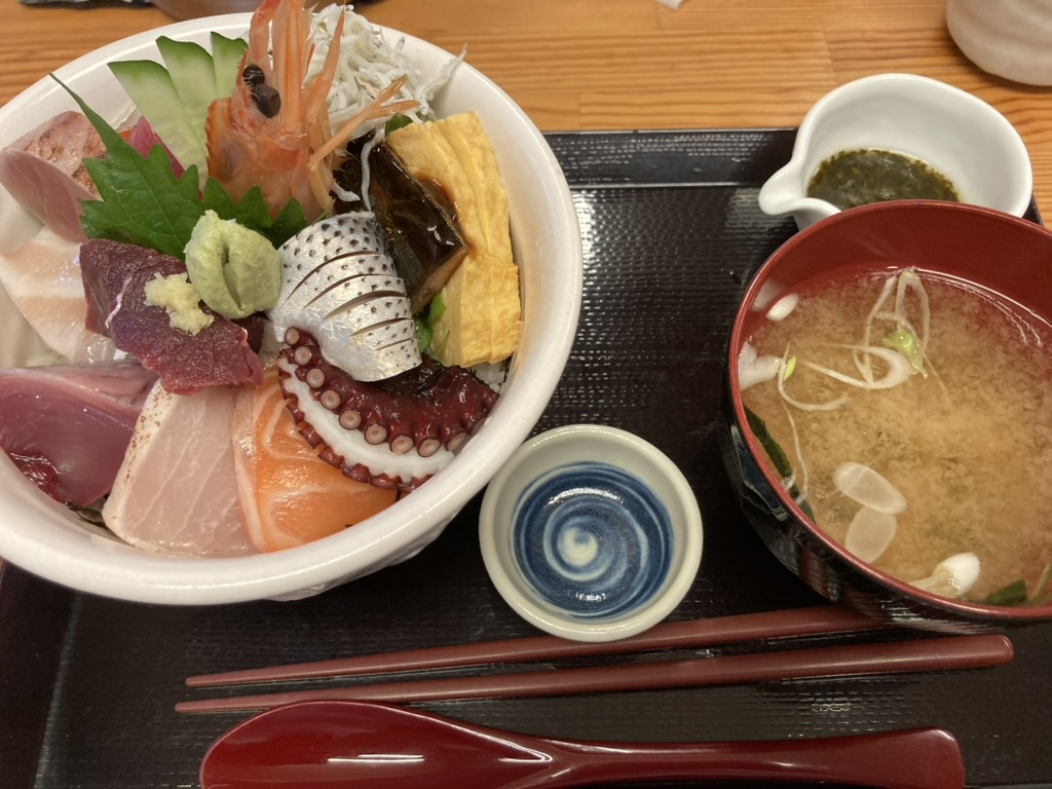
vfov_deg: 49.7
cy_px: 394
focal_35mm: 28
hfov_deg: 63.4
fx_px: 851
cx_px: 526
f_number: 1.8
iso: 125
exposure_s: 1/50
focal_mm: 3.99
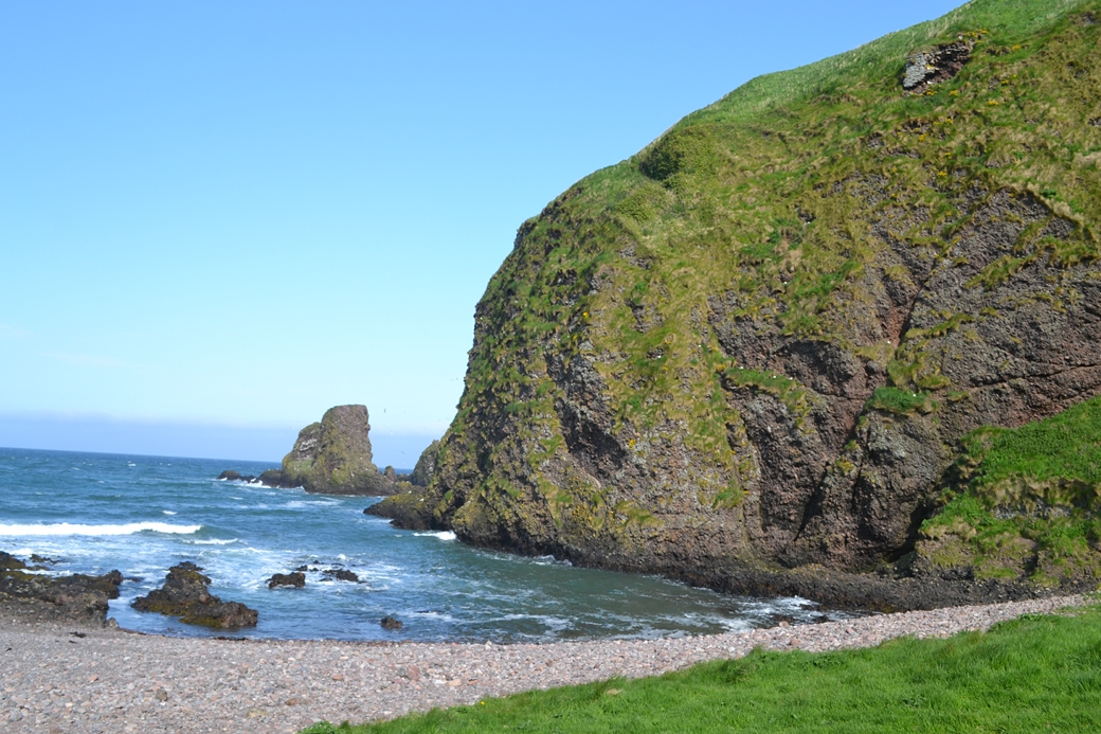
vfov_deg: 38.9
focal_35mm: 34
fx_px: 1040
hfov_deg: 55.8
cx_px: 559
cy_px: 373
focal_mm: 22
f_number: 7.1
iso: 100
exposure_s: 1/200
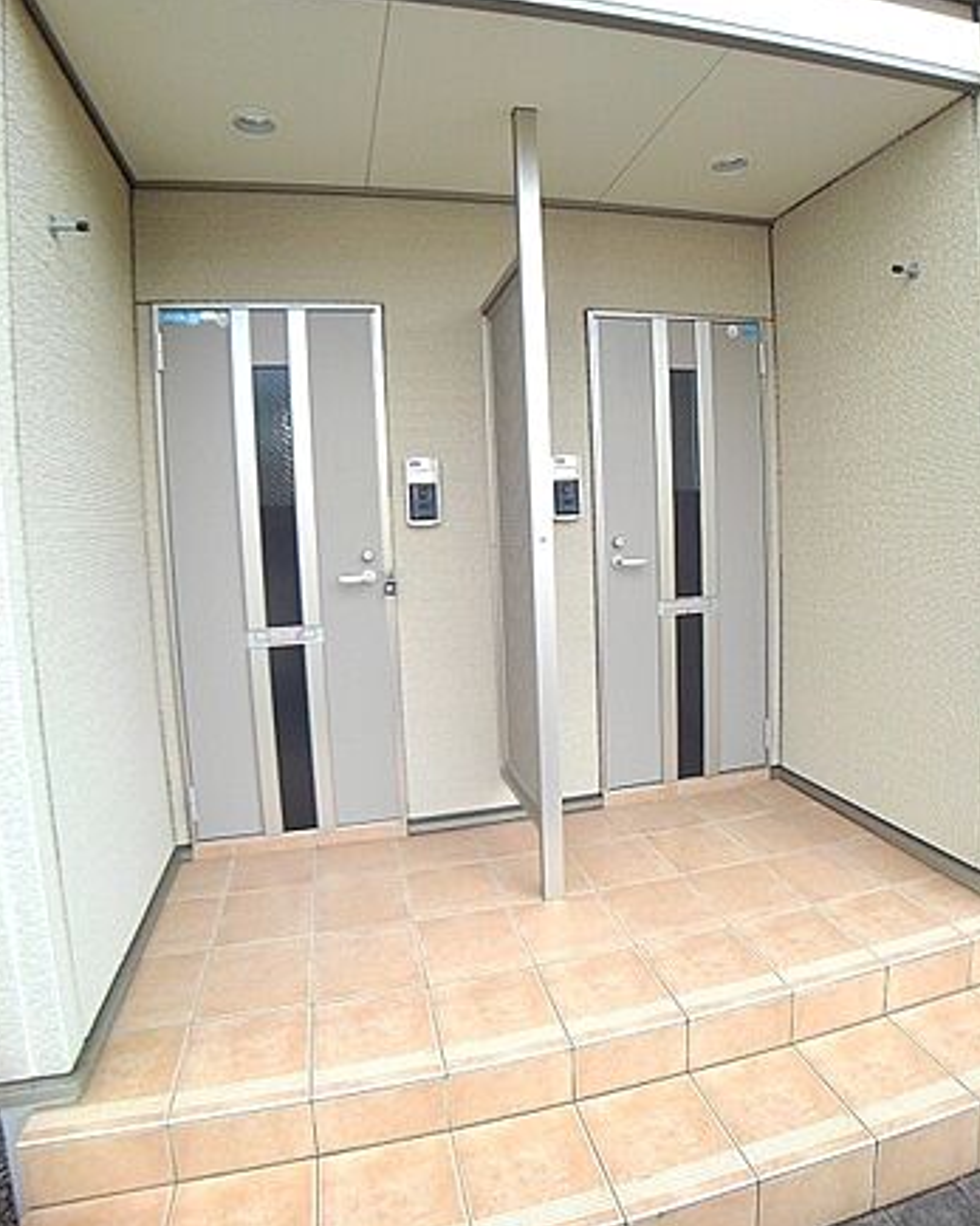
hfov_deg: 53.2
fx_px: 979
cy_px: 576
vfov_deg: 64.0
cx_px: 486
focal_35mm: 27
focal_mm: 3.46
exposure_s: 1/100
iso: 80
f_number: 2.2
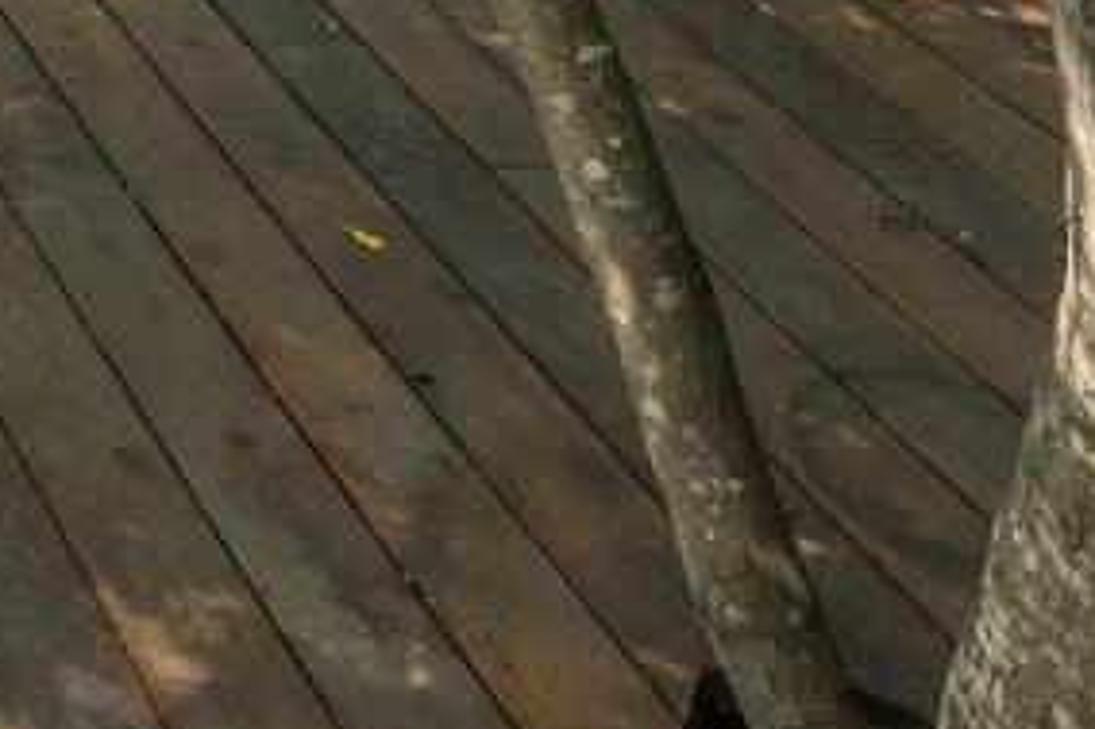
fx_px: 2249
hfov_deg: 21.2
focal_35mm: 74
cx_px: -713
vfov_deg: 13.0
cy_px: -1113
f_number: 9
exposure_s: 1/100
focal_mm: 14
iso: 200
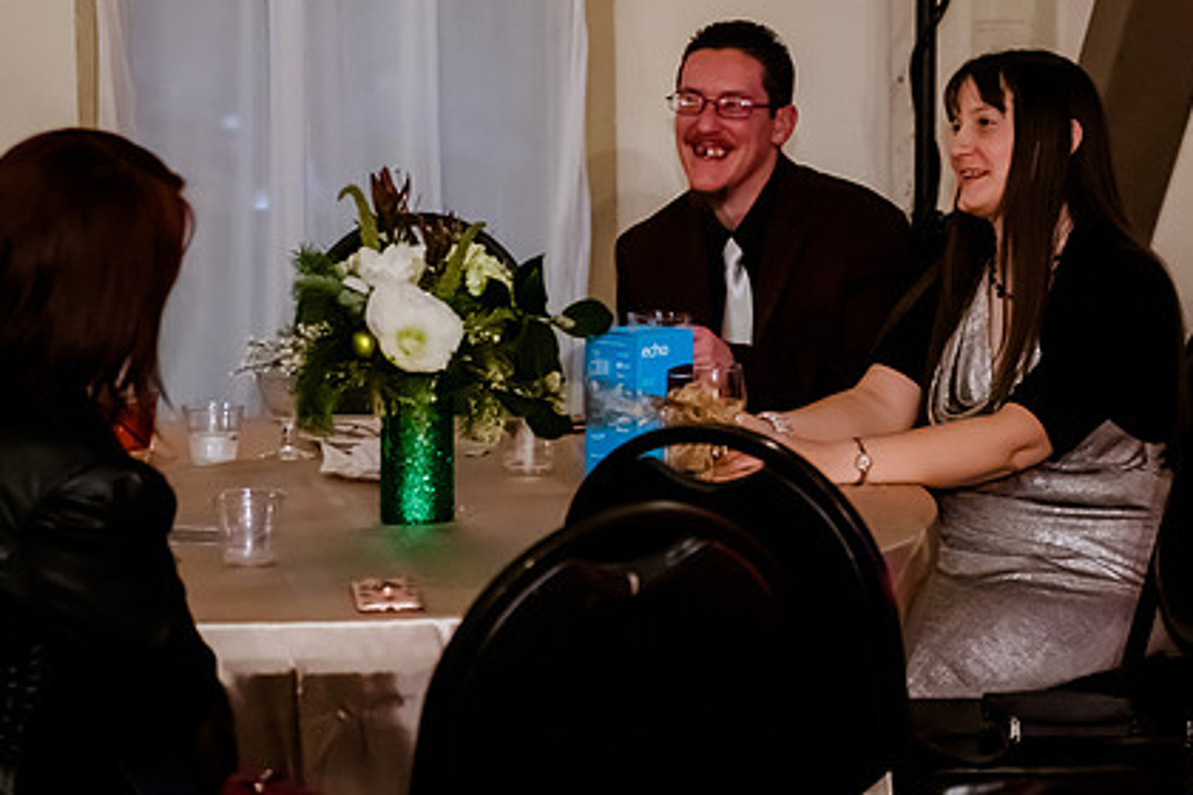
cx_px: 726
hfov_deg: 16.8
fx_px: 4043
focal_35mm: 122
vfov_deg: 11.2
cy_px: 249
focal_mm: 70
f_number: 2.8
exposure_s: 1/200
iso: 5000
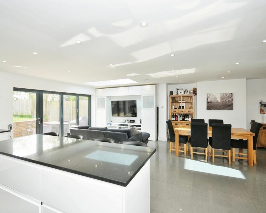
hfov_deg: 89.5
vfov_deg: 77.0
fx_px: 134
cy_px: 106
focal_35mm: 17
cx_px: 125
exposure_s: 1/160
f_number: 6.3
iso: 500
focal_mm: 10
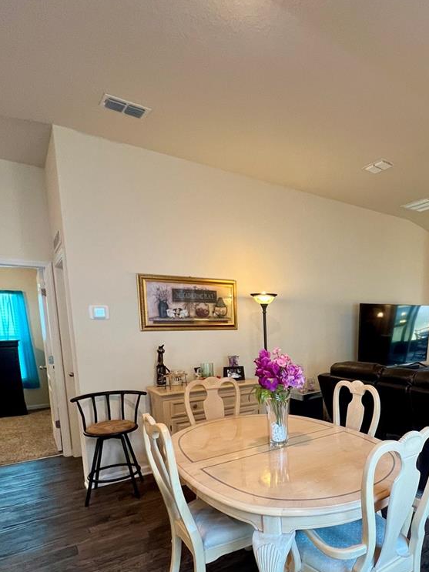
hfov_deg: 59.2
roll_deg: +1.3
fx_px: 347
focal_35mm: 21
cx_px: 333
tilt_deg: -5.7
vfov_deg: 77.0
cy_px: 371
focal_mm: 1.57
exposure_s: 1/60
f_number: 1.8
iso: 160
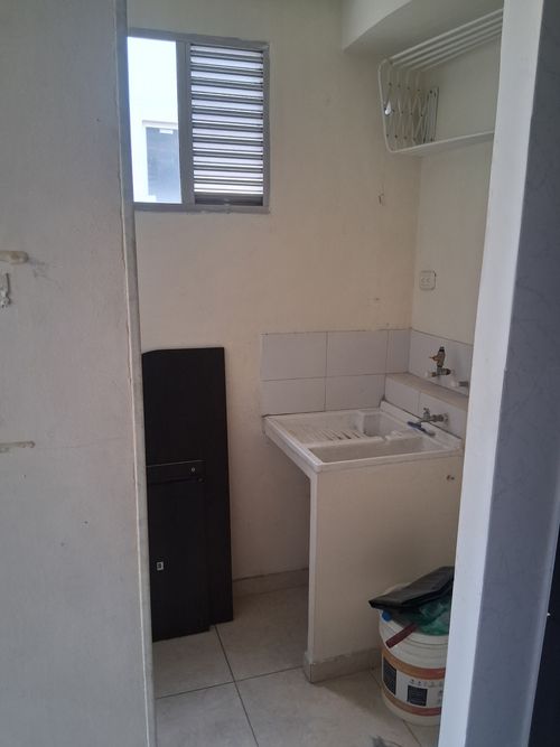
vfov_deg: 67.3
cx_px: 280
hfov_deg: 53.0
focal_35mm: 26
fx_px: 561
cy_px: 374
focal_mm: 3.98
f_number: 1.8
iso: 200
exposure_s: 1/120
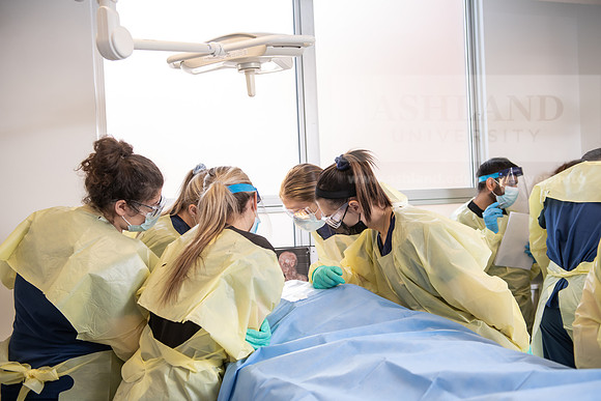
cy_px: 200
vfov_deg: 33.4
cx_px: 300
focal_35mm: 40
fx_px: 668
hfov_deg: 48.4
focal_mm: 40
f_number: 3.5
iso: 400
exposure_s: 1/200
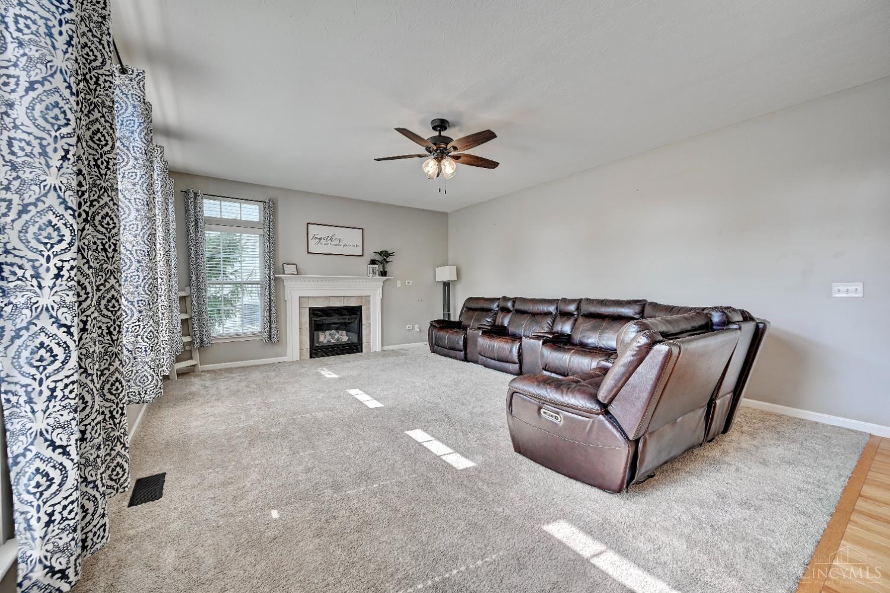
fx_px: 346
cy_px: 296
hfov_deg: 104.3
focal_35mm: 14
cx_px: 445
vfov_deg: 81.2
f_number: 8
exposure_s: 1/10
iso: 400
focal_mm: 14
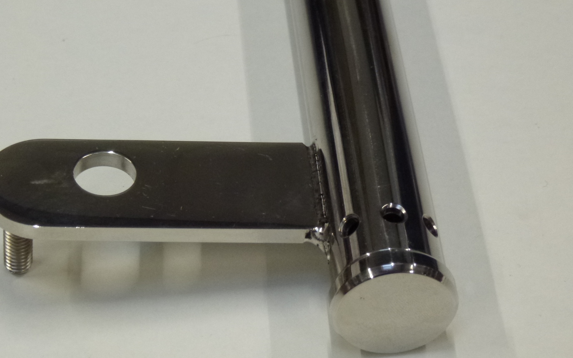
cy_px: 223
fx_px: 1702
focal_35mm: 109
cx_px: 245
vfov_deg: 12.0
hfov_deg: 19.1
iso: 400
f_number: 5.6
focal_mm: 14
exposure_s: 1/40
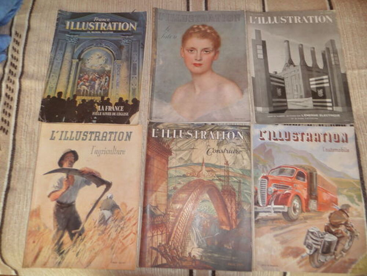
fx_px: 297
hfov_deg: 63.4
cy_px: 138
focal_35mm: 28
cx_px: 184
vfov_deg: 49.7
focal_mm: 4.7
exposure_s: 1/30
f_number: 3.3
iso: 160
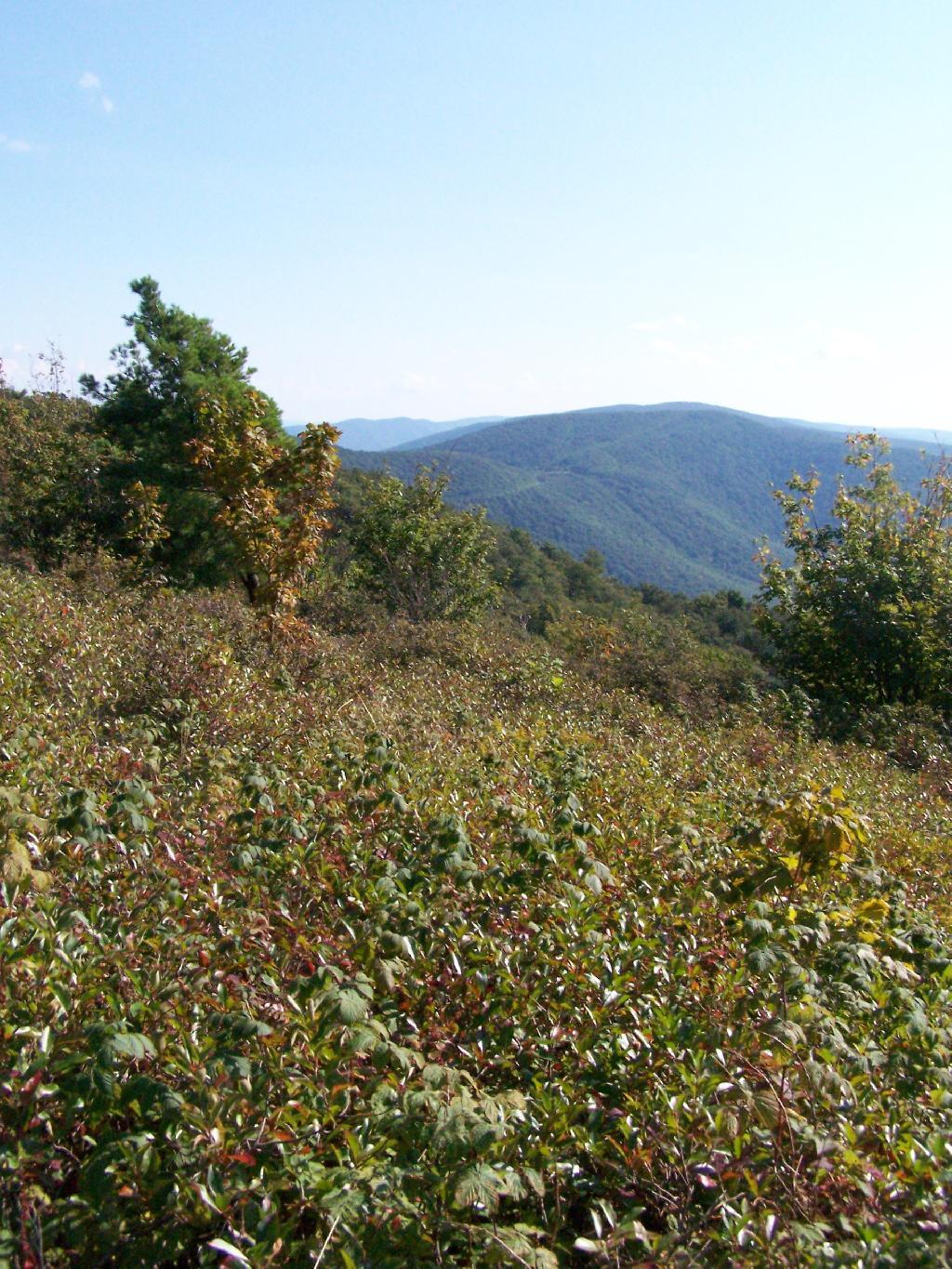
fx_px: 1393
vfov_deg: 49.0
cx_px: 476
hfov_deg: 37.7
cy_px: 634
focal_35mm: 38
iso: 400
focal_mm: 6.3
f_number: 5.6
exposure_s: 1/1600
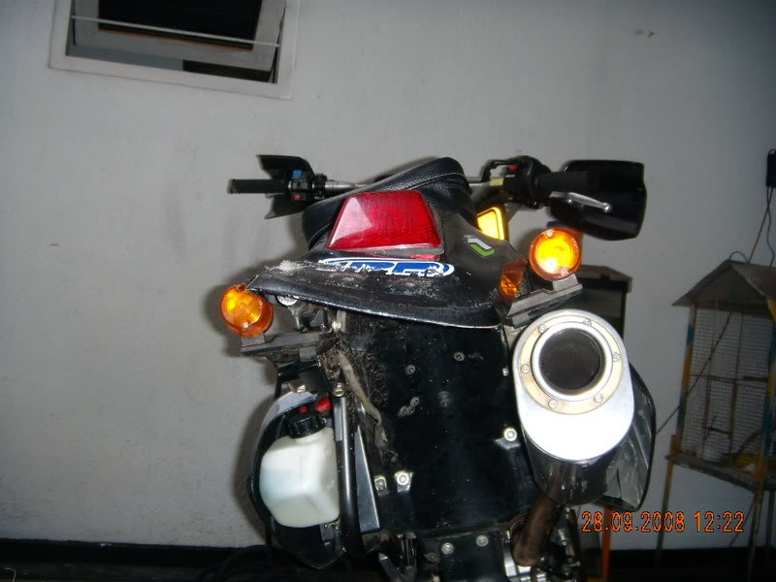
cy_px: 291
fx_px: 852
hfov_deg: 49.0
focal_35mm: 38
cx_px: 388
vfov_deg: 37.7
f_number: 3.5
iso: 64
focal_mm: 6.4
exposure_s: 1/60.2
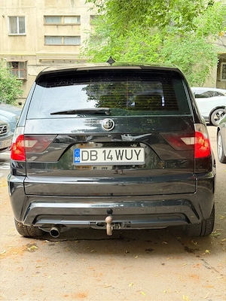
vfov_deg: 39.7
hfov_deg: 30.3
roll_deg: -0.7
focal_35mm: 48
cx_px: 113
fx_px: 418
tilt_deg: -8.0
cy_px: 150
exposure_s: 1/33
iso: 500
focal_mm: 6.76
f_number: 1.78
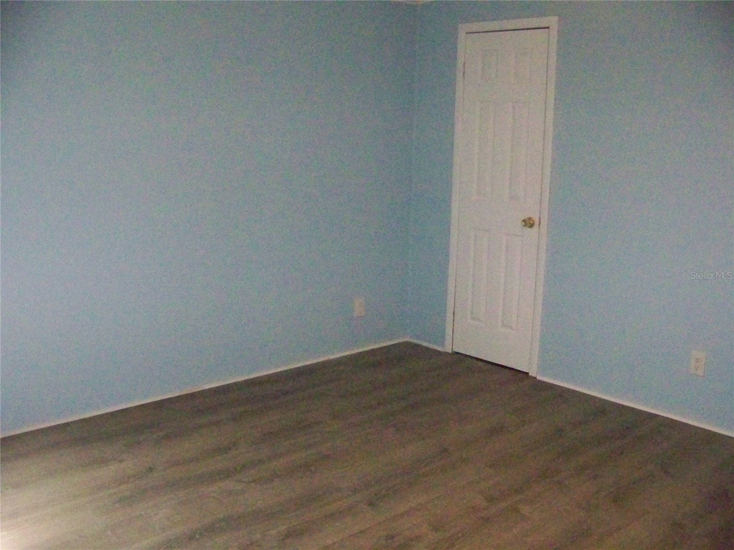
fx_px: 763
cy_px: 275
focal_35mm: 36
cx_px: 367
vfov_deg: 39.7
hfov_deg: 51.4
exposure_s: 1/500
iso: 1600
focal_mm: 5.85
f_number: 2.8
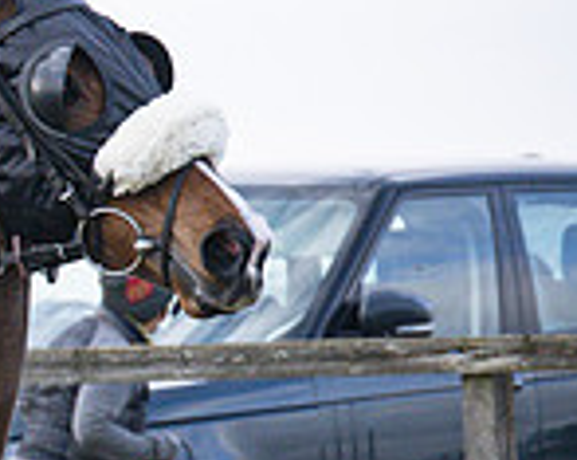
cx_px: -226
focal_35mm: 581
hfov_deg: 3.3
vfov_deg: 2.7
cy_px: 444
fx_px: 9902
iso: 400
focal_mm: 70
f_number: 4
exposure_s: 1/1600
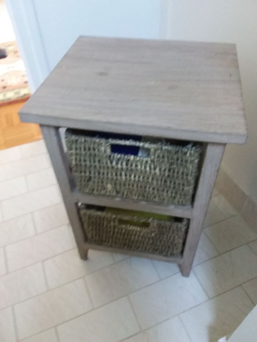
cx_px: 128
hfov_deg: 51.4
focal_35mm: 27
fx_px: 267
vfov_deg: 65.3
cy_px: 171
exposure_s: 1/17
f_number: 1.9
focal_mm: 2.91
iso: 250
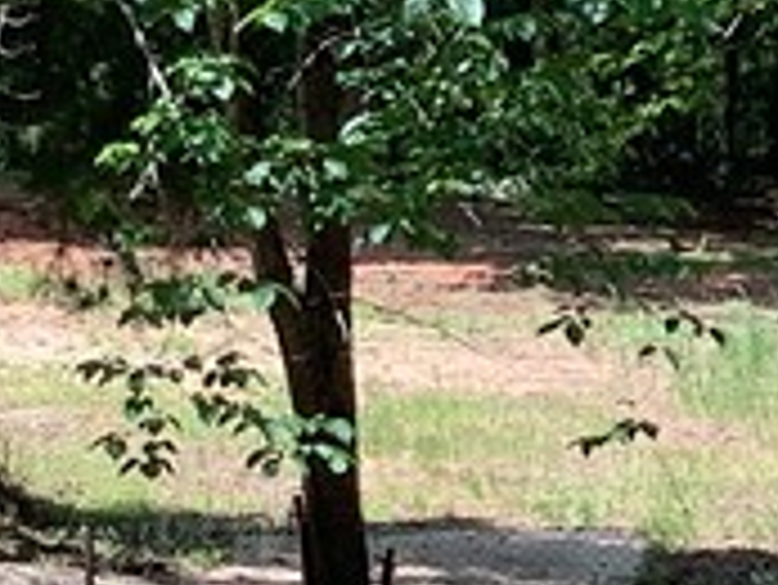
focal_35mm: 183
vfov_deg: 8.1
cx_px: 481
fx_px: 4116
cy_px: 315
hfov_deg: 10.8
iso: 25
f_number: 2.4
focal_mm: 3.3
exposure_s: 1/159
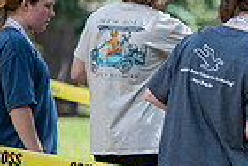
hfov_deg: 2.9
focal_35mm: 703
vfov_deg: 2.0
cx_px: 498
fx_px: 4853
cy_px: 119
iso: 125
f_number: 3.5
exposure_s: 1/400
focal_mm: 170
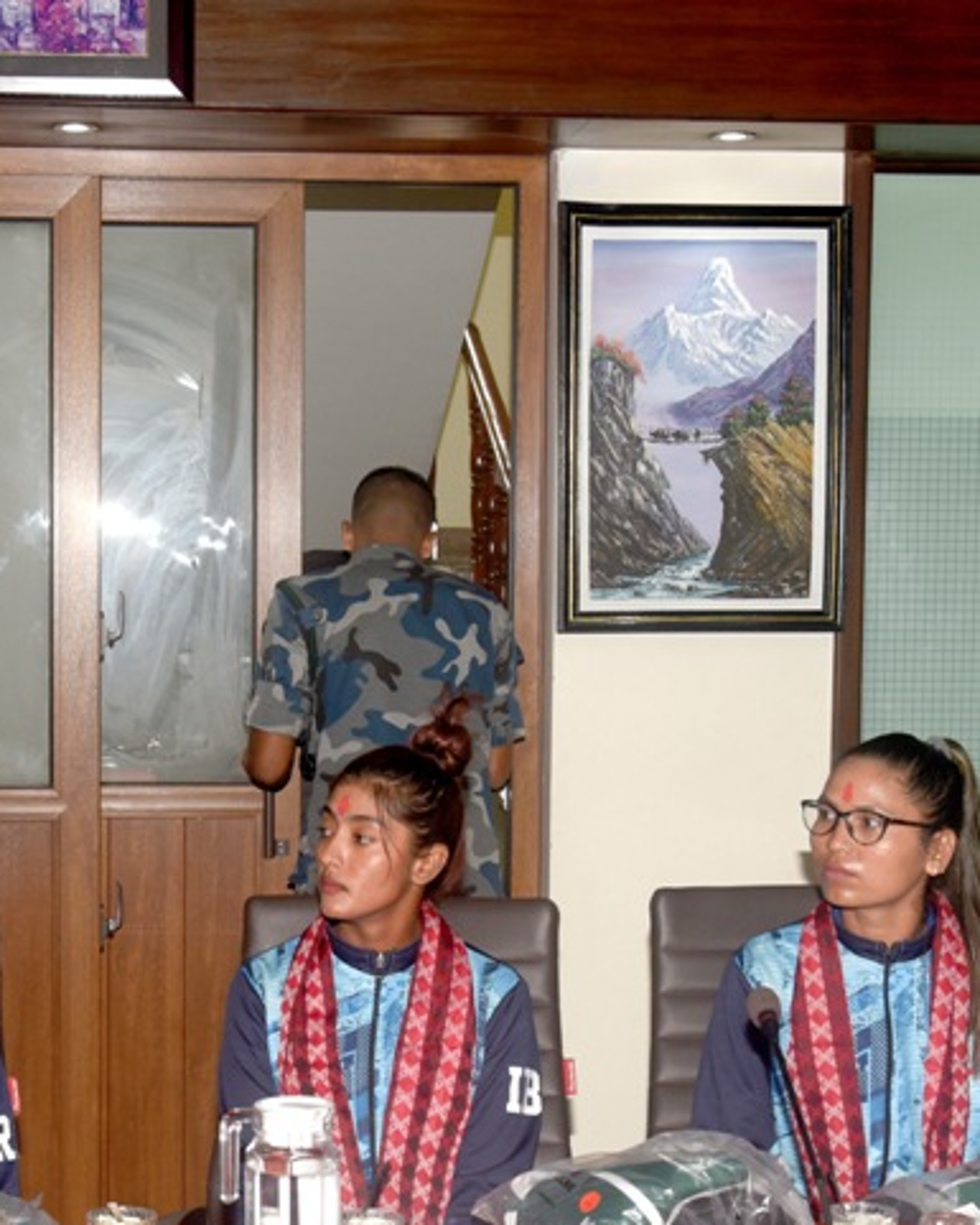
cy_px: 810
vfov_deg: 29.4
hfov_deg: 23.8
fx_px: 2320
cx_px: 349
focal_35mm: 64
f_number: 5.6
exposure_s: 1/160
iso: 500
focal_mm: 32
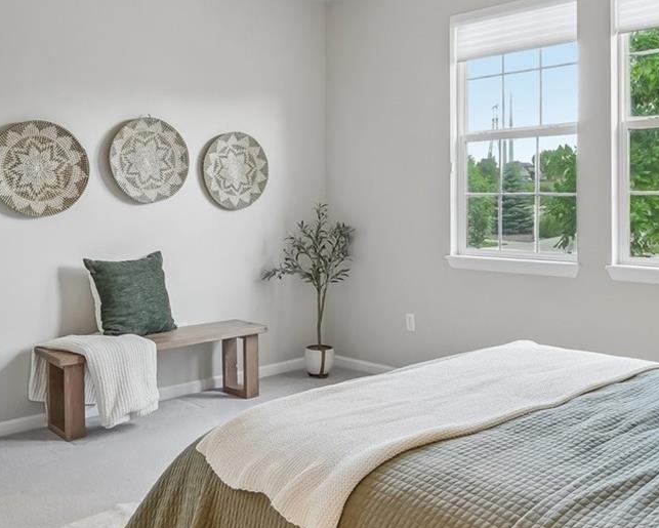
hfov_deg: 51.1
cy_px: 201
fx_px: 683
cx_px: 401
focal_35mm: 35
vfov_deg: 42.0
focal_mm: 10
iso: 800
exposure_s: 1/20
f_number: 8
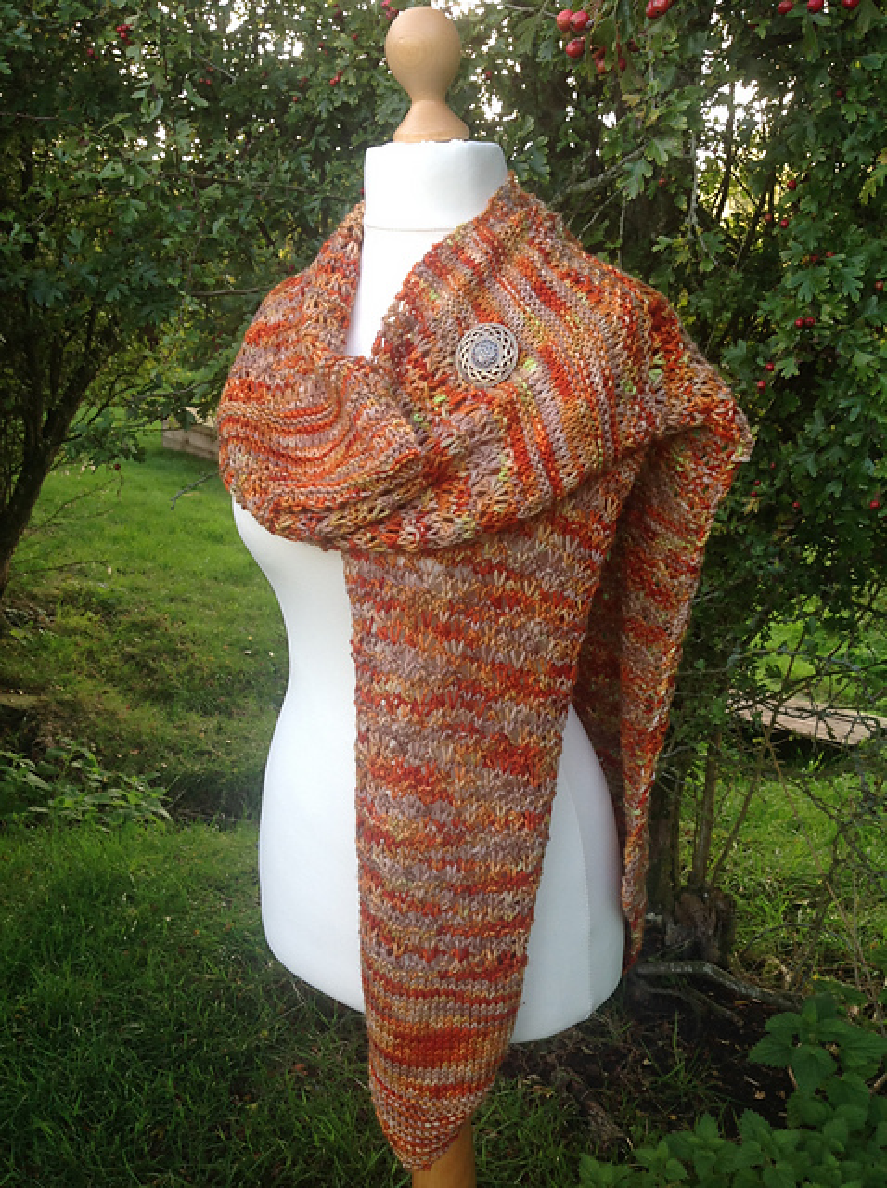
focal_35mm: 35
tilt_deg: -9.3
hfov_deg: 40.6
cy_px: 594
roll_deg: -0.6
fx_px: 1199
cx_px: 444
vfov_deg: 52.7
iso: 50
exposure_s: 1/60
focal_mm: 4.28
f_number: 2.4
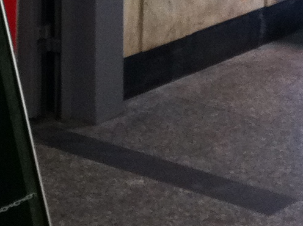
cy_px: -253
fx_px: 1599
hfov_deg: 10.8
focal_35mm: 183
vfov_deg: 7.7
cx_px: 26
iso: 160
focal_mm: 3.85
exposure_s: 1/15
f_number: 2.8
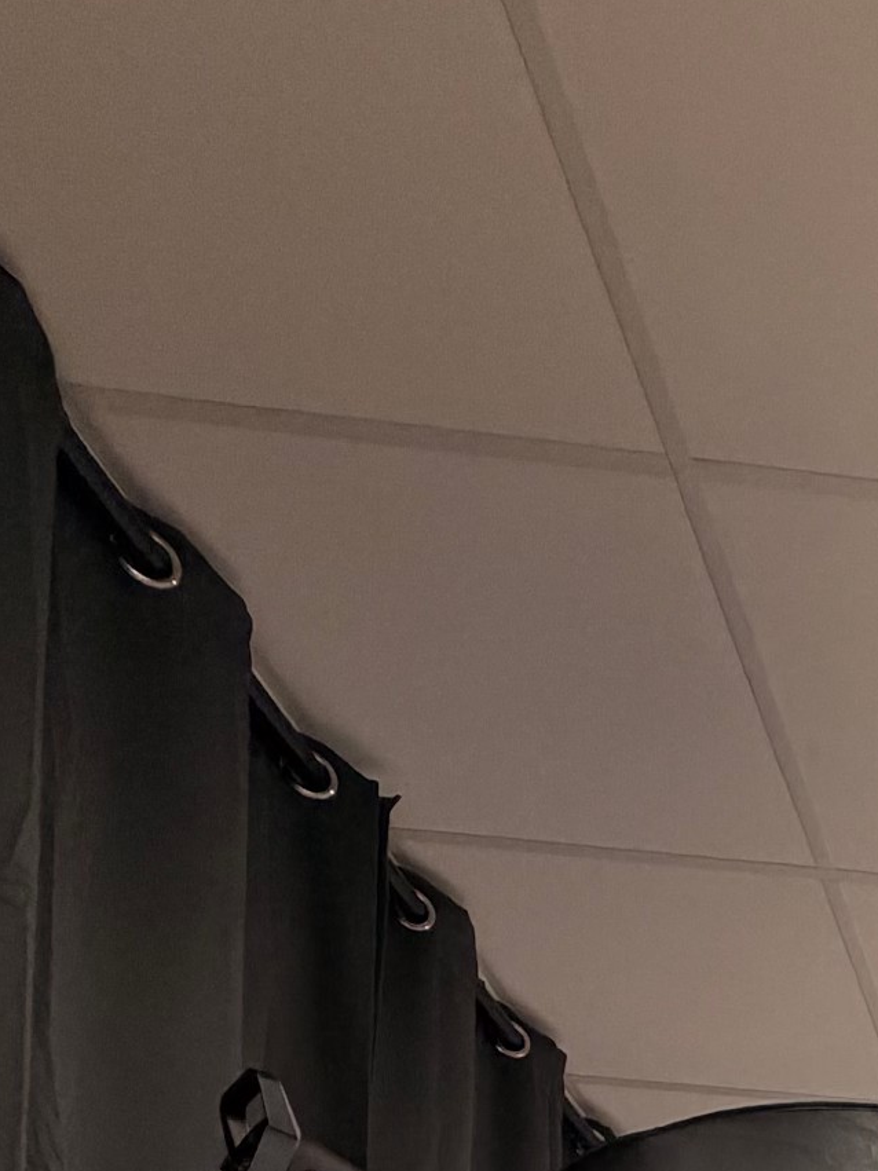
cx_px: 1382
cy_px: 1924
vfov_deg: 25.1
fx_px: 1590
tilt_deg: +1.5
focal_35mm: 47
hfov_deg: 23.4
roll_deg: -1.0
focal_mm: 2.22
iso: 320
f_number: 2.2
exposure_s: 1/100
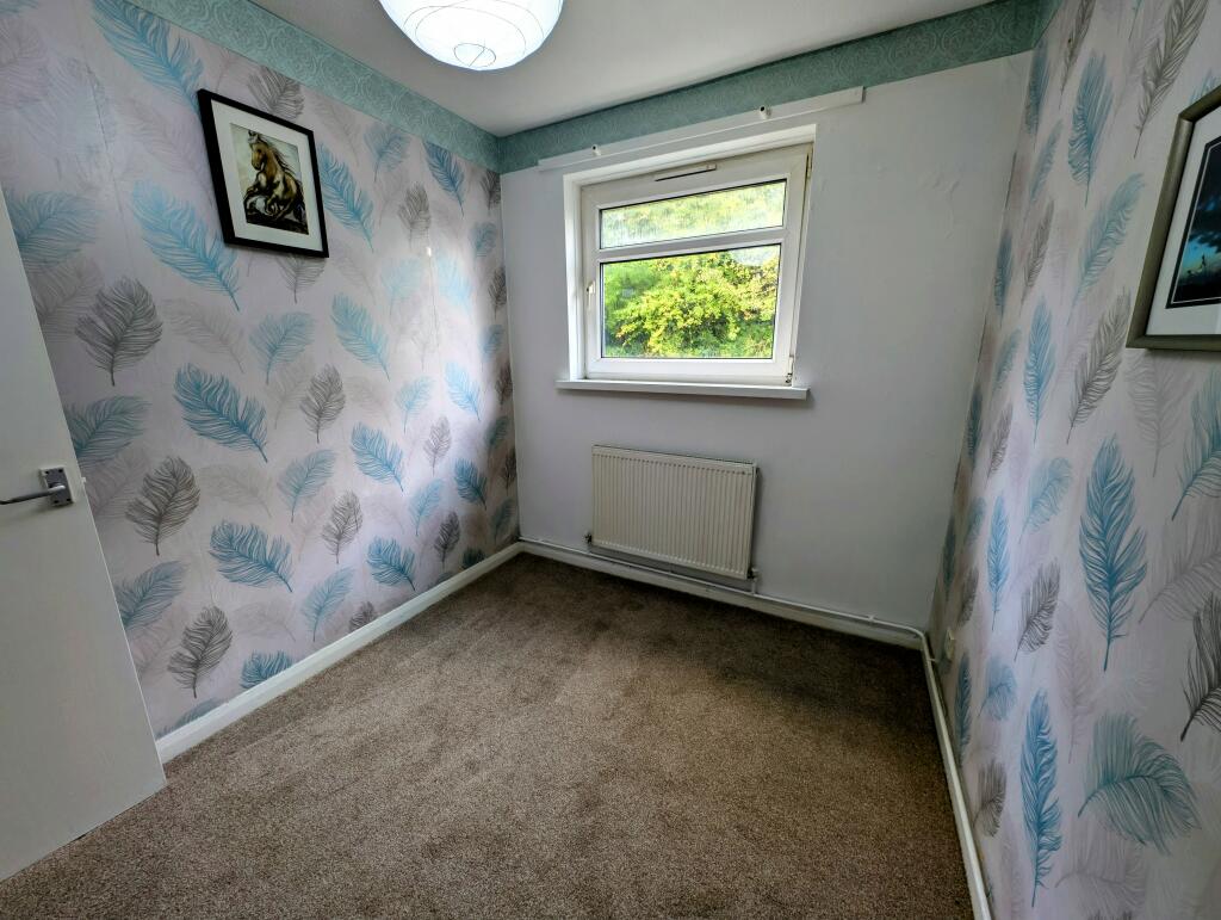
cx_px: 610
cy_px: 460
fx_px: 424
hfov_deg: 110.5
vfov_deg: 94.6
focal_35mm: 12
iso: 39
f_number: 1.95
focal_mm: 2.23
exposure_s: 1/32.4
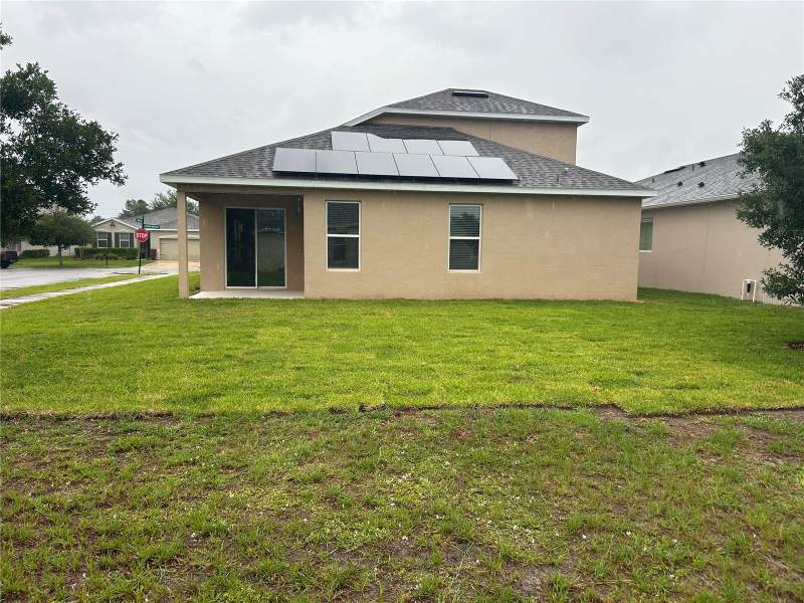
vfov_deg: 53.1
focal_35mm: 26
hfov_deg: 67.3
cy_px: 302
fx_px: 604
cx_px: 402
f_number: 1.5
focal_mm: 5.7
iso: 50
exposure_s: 1/646
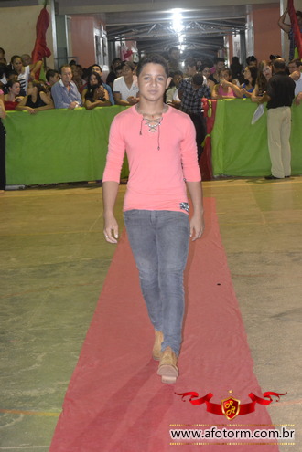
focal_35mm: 93
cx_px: 151
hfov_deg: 14.7
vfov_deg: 21.9
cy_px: 226
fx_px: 1170
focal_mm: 62
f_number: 5
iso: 3200
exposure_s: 1/60
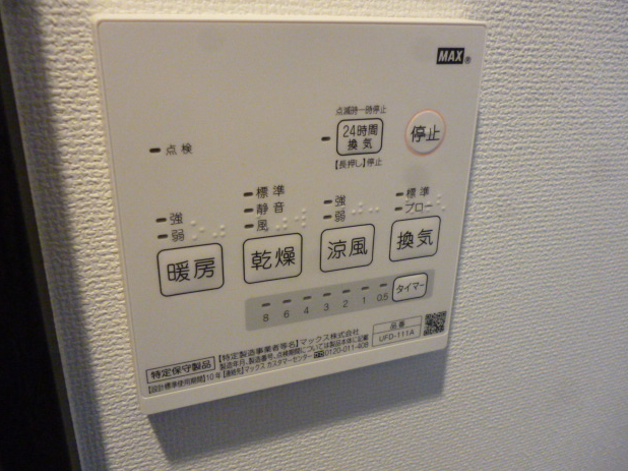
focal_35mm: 29
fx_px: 526
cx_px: 305
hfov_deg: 61.7
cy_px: 230
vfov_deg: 48.2
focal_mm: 5
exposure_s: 1/50
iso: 800
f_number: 3.1
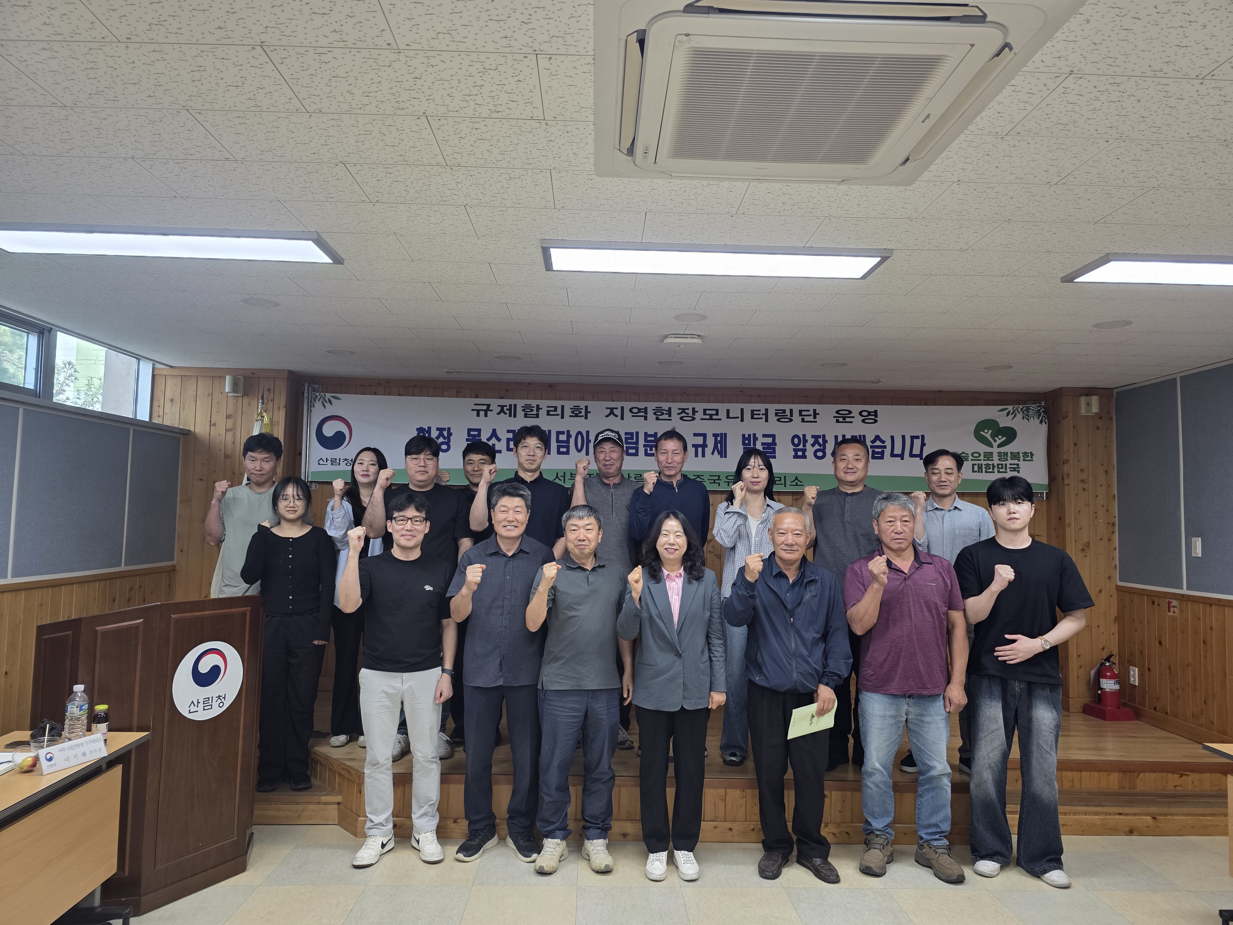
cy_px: 462
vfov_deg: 58.9
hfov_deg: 73.9
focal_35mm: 23
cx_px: 616
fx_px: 819
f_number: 1.7
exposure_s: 1/120
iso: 125
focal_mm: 6.3
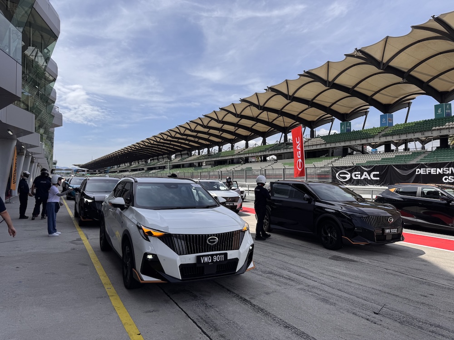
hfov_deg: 71.6
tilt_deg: +0.7
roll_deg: +0.4
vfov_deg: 56.8
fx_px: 315
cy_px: 170
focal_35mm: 24
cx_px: 227
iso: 80
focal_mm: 6.76
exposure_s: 1/5814
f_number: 1.78
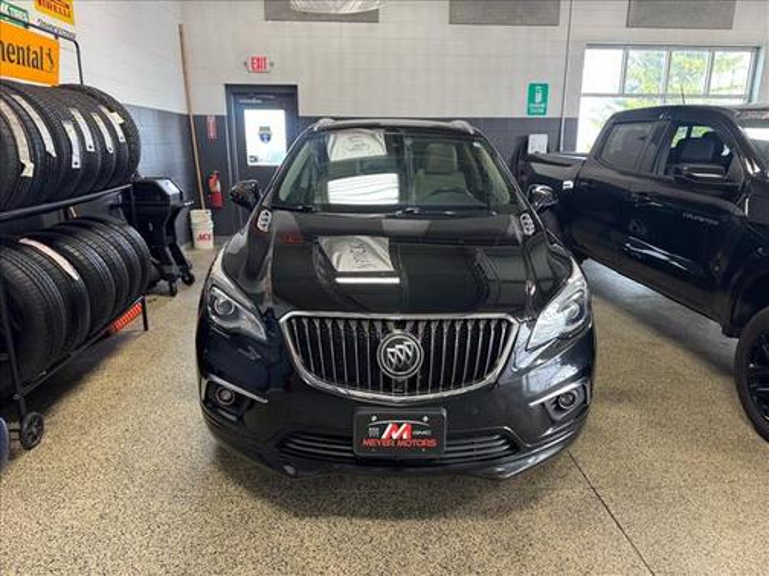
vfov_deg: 56.8
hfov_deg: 71.6
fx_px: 533
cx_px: 384
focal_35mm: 24
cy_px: 288
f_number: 1.78
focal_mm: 6.76
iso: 200
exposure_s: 1/60
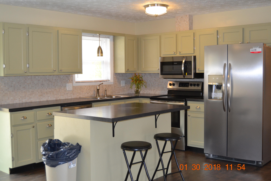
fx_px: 339
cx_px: 136
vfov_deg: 29.9
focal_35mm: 45
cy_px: 90
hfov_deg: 43.6
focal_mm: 30
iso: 900
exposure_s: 1/60
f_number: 4.2
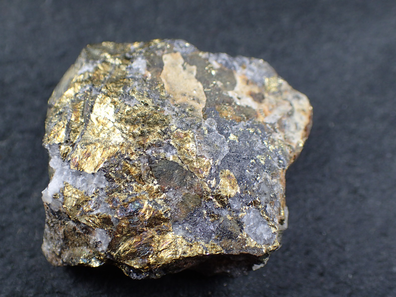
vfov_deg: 34.3
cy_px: 162
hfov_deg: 44.7
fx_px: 480
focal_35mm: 42
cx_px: 173
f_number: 2.6
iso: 125
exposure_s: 1/125
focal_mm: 6.42
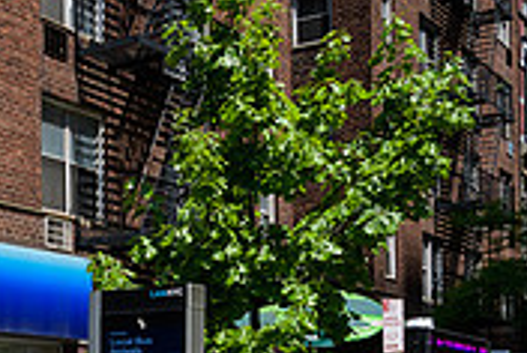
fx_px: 1158
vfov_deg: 16.7
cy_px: 411
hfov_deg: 20.7
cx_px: -320
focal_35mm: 79
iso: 200
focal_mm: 24
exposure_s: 1/2000
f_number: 4
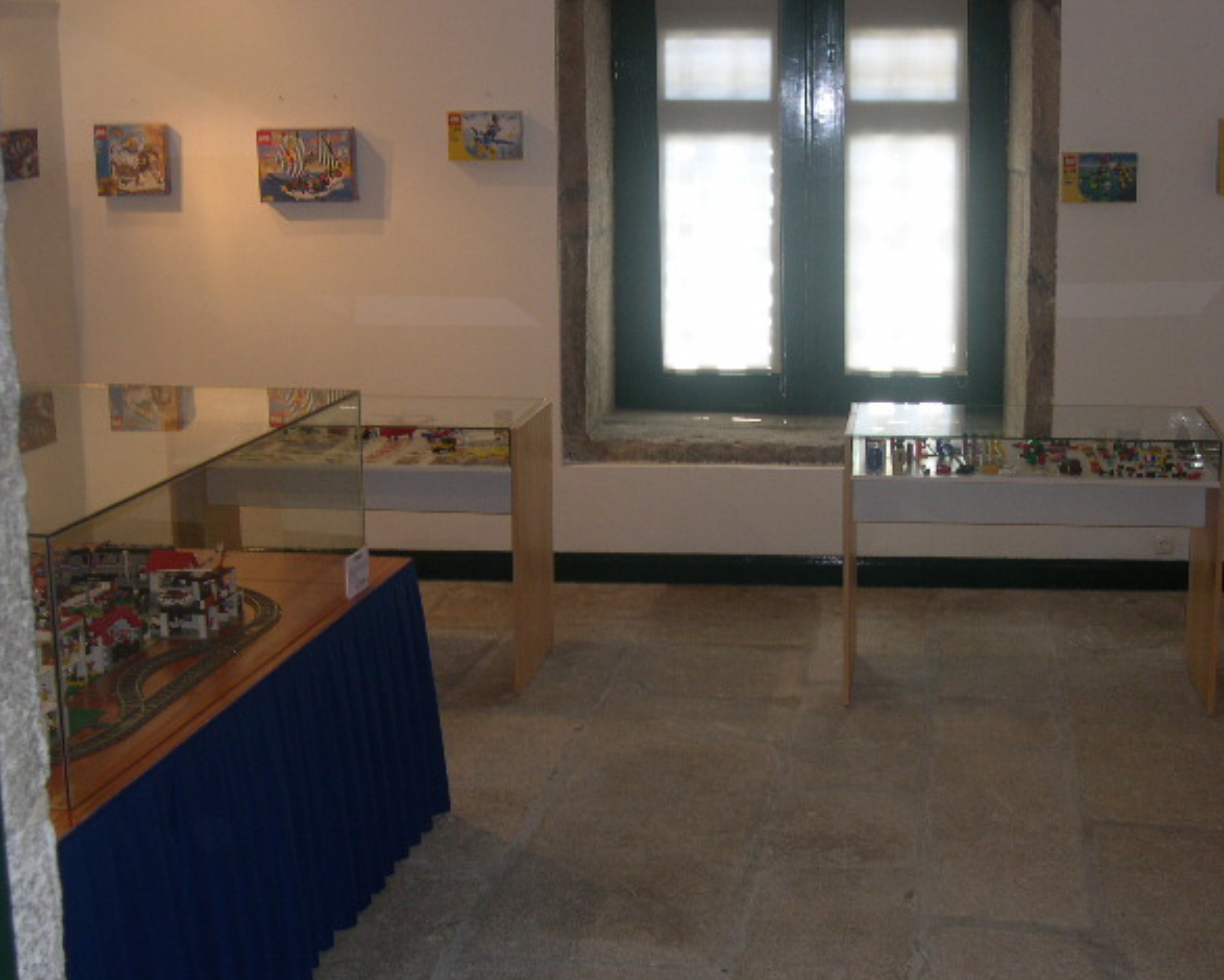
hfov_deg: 37.3
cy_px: 482
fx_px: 1812
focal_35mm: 50
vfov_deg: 30.3
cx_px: 665
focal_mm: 10.1
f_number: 3.1
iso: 100
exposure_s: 1/30
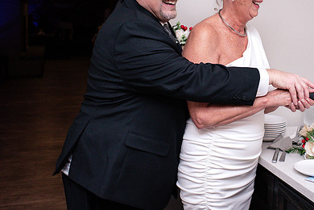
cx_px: 227
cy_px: 56
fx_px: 454
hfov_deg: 37.4
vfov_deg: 25.7
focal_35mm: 52
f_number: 5.6
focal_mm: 35
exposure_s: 1/200
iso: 2500
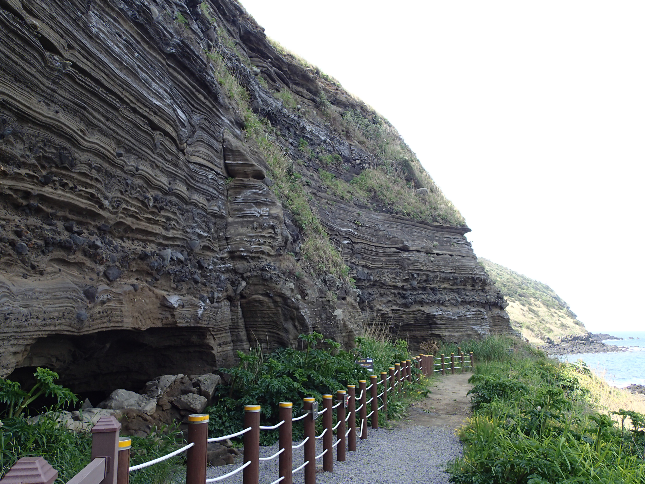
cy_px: 242
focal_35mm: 30
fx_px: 559
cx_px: 322
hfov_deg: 60.0
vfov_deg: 46.8
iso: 100
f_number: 3.2
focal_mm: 5.5
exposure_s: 1/250
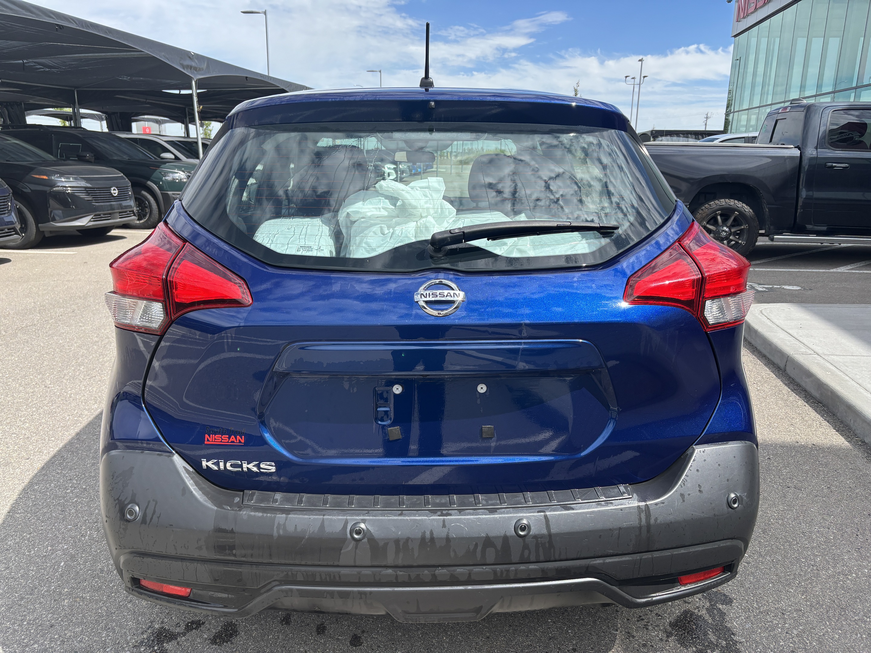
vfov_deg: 53.1
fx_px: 654
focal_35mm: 26
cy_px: 326
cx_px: 436
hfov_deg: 67.3
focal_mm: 5.96
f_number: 1.6
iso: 50
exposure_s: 1/1616
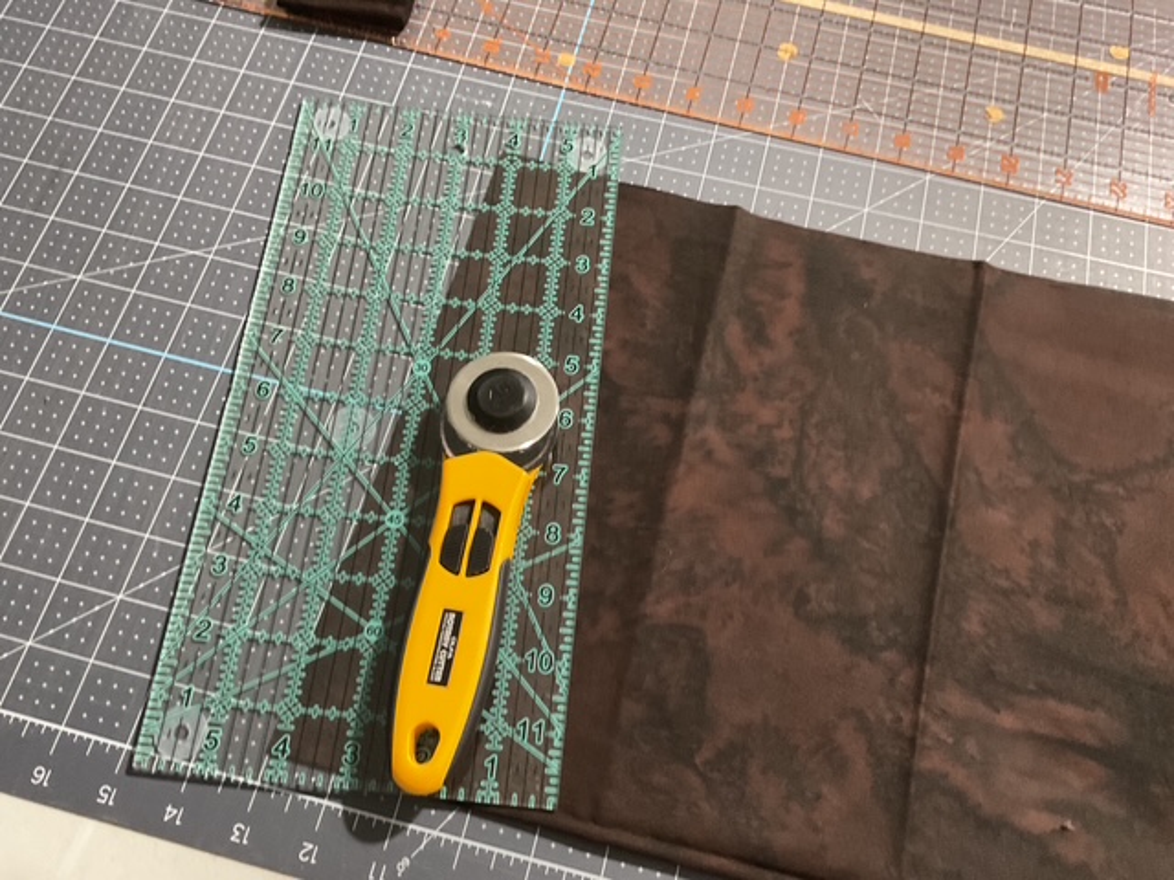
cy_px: 440
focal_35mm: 29
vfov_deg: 48.2
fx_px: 984
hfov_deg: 61.7
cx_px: 587
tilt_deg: -68.6
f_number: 1.8
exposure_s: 1/30
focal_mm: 3
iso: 320
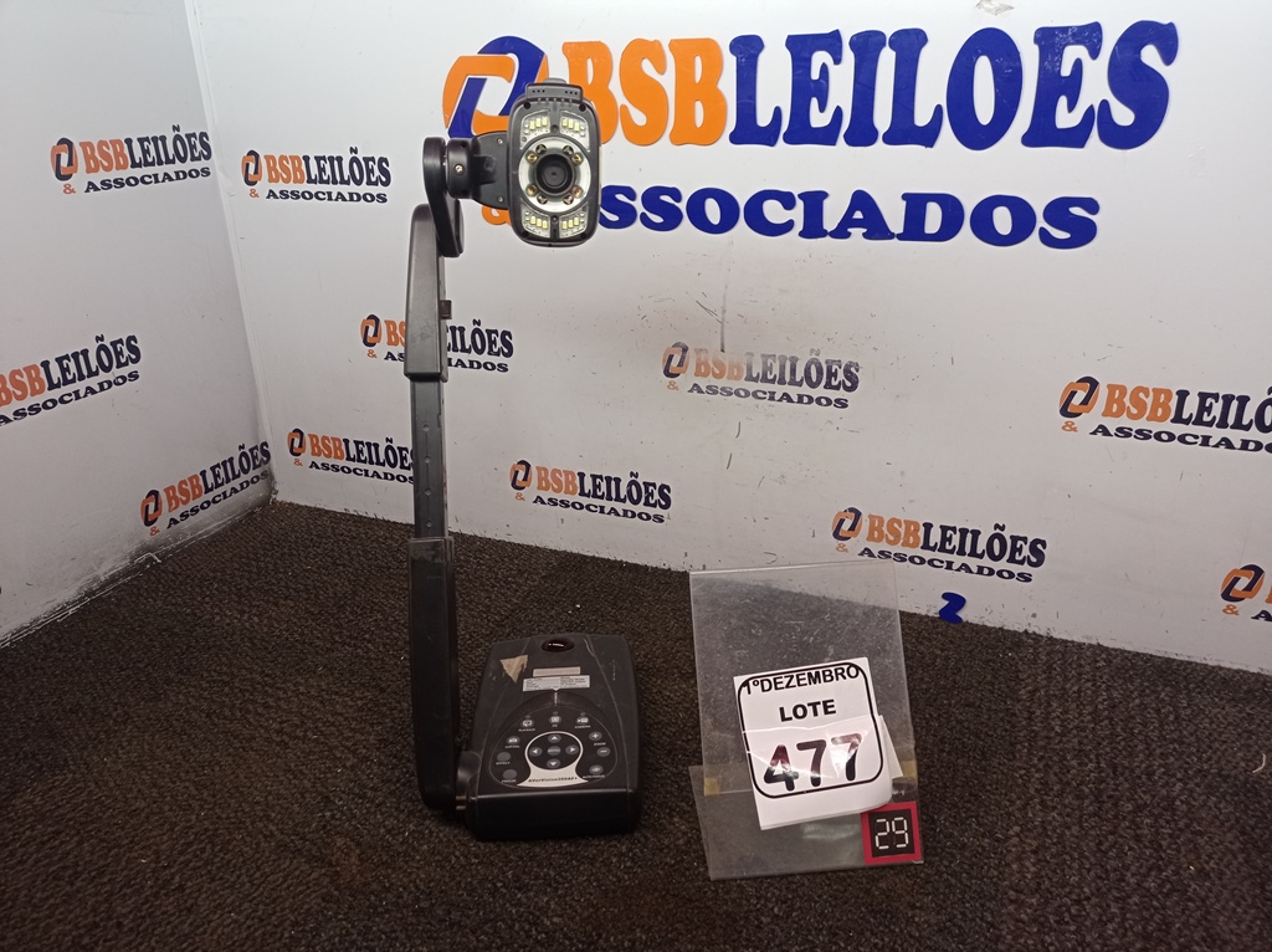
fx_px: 1028
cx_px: 636
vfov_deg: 49.7
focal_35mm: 28
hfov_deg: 63.5
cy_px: 476
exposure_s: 1/60
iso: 139
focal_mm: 4.7
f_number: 1.79
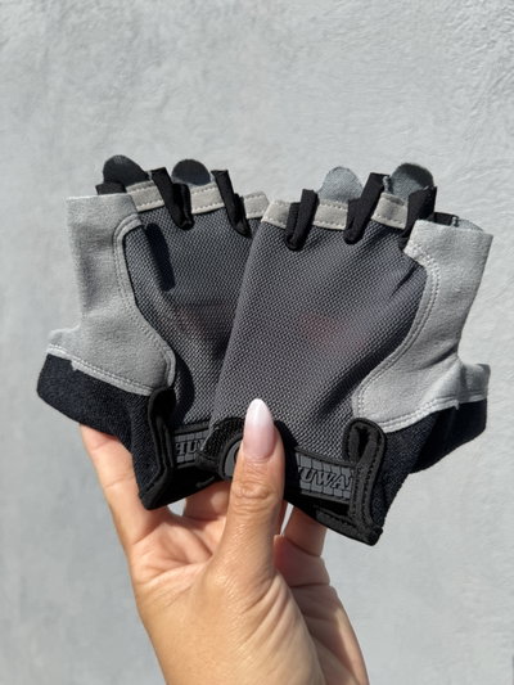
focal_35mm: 24
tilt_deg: -13.2
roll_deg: -3.0
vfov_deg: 71.6
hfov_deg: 56.8
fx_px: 475
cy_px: 342
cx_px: 257
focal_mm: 6.76
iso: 80
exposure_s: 1/4975
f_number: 1.78
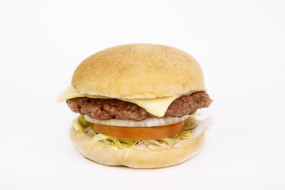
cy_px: 95
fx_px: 688
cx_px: 142
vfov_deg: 15.7
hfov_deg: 23.4
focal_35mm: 87
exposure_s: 1/1.25
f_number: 18
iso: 250
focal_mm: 58
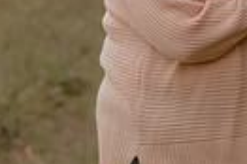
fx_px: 2583
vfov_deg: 3.6
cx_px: 255
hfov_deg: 5.5
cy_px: -49
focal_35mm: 377
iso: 125
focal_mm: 85
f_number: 2.8
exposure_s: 1/800
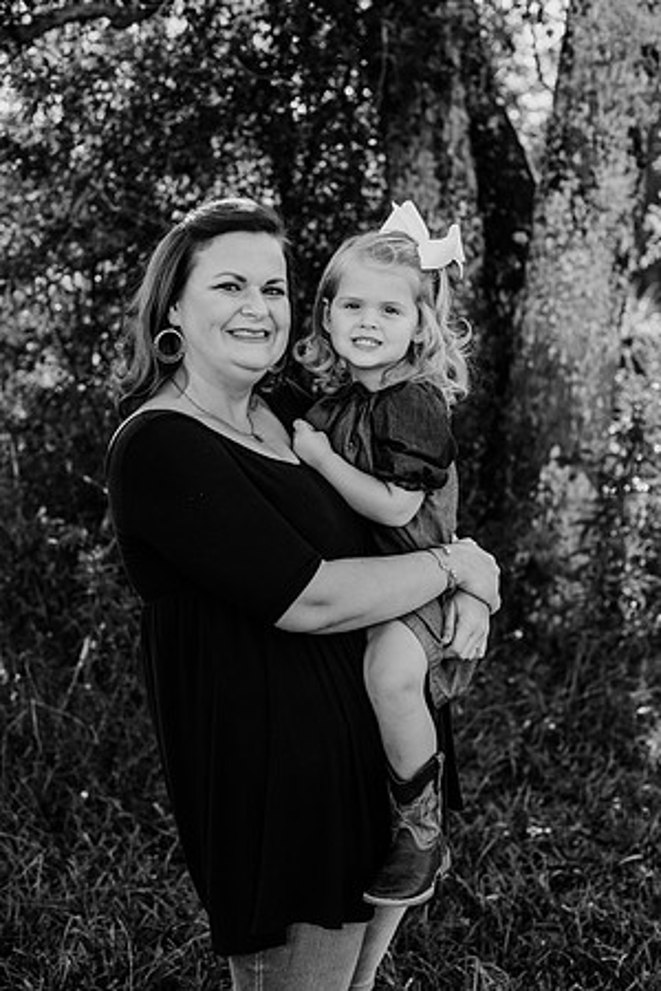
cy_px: 496
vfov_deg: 39.6
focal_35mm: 50
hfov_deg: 27.0
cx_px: 330
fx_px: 1377
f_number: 4
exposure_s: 1/800
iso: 200
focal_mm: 50
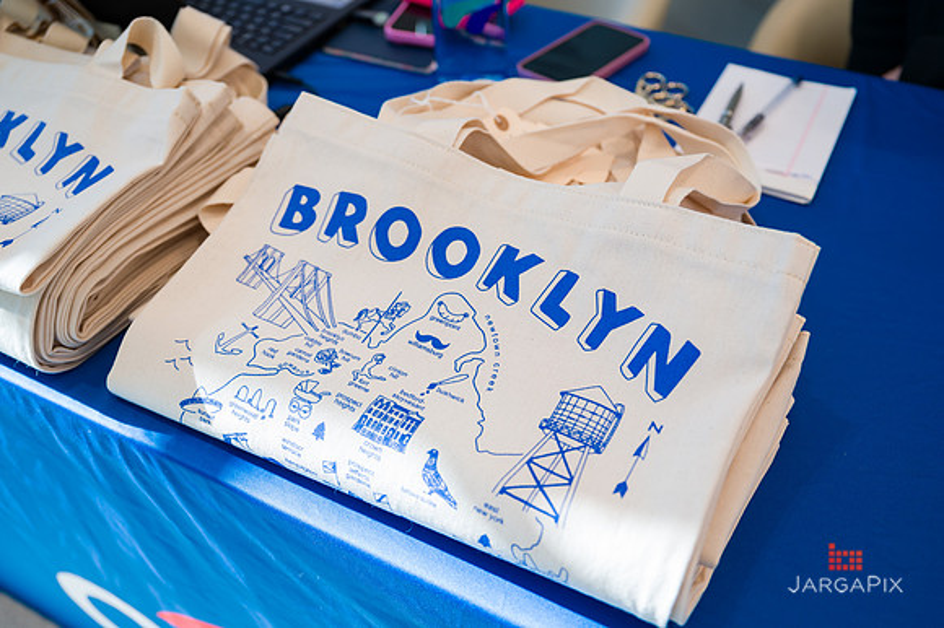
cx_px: 475
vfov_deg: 42.4
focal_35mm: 31
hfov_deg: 60.5
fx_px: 810
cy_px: 318
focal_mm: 30
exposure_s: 1/160
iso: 200
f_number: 3.2
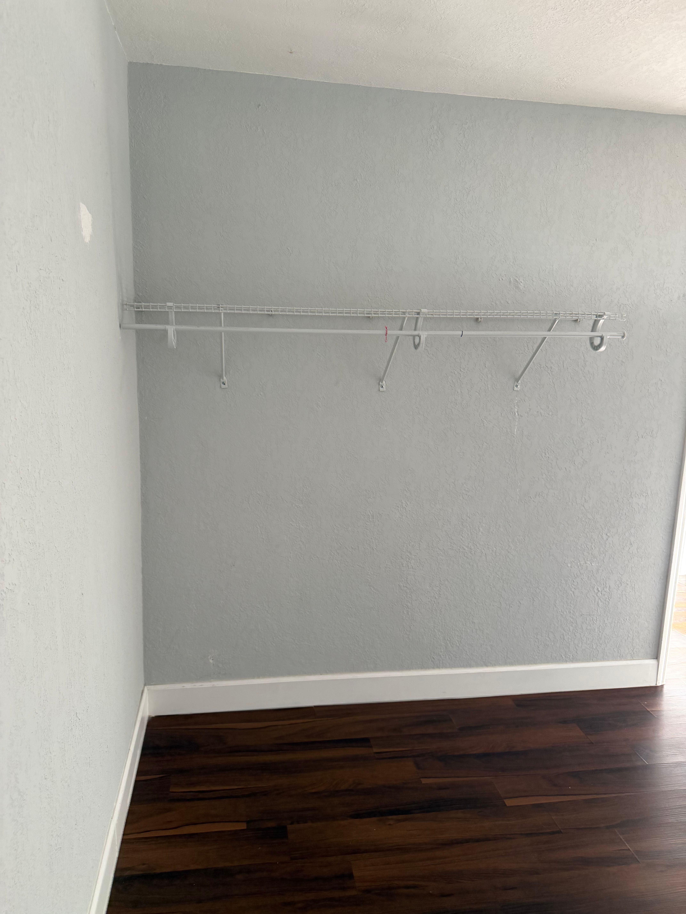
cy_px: 457
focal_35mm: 24
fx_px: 634
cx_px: 343
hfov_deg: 56.8
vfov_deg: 71.6
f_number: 1.78
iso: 200
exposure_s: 1/79
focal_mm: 6.76
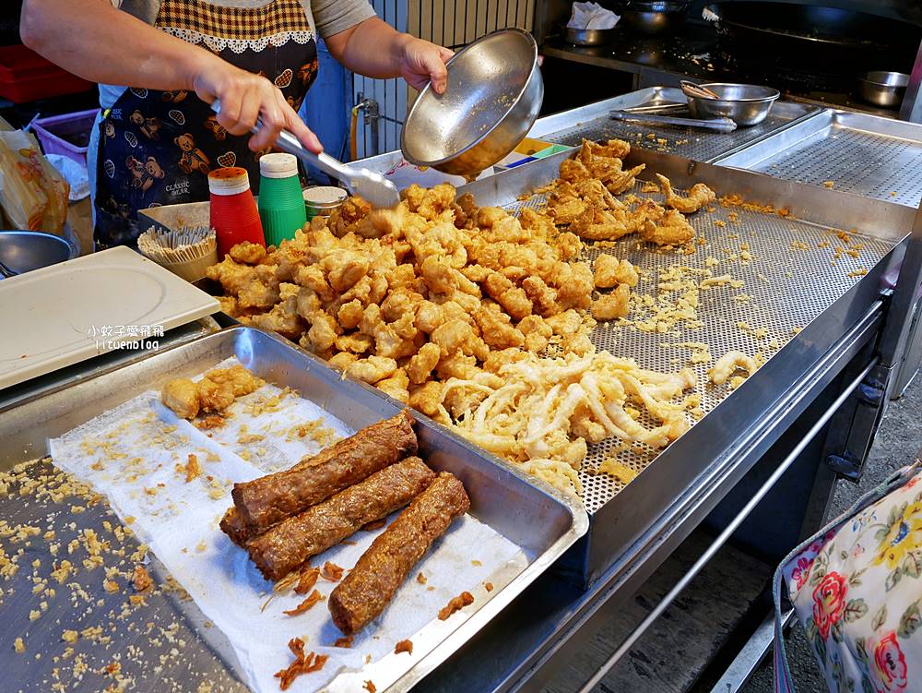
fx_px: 746
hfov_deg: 63.4
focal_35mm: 28
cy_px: 346
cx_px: 461
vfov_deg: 49.8
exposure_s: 1/60
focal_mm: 14
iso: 200
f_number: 5.6
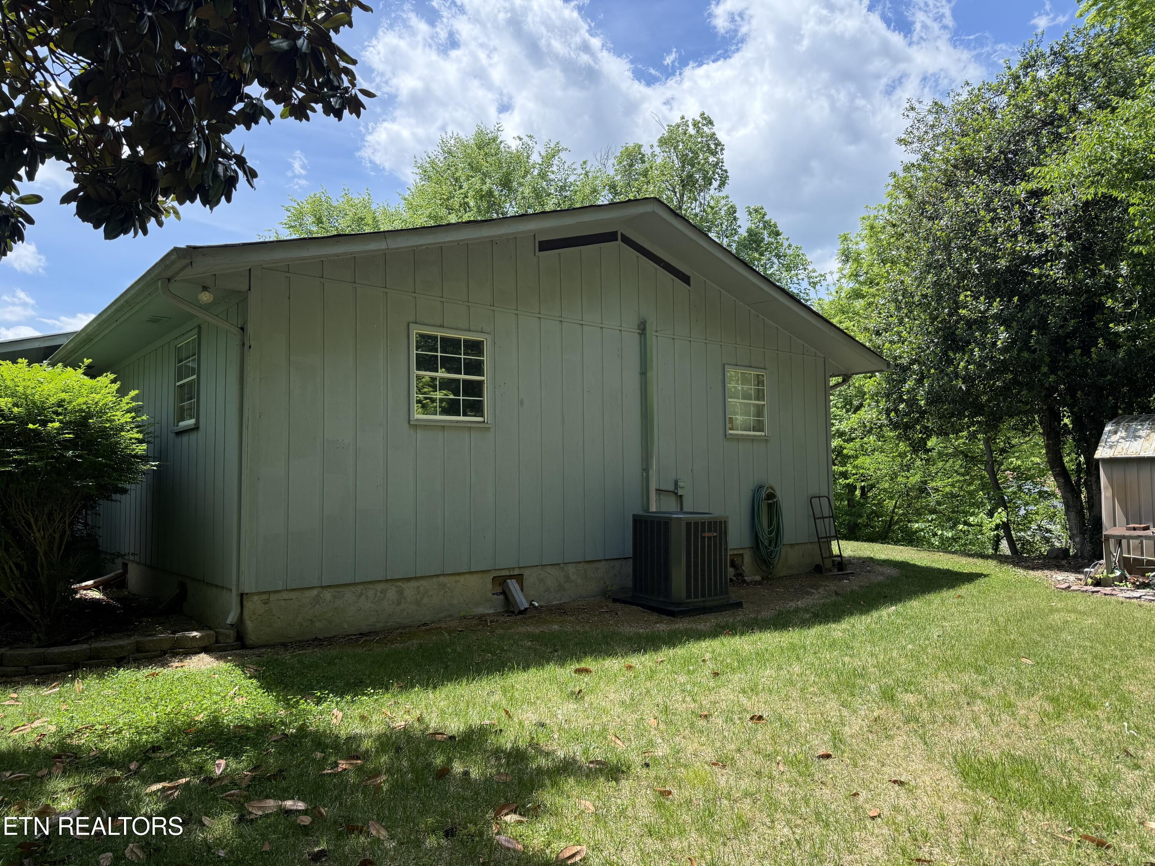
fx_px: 801
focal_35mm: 24
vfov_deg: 56.8
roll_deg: +0.6
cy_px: 433
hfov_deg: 71.6
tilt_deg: +4.2
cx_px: 578
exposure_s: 1/2053
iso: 100
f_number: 1.78
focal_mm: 6.76
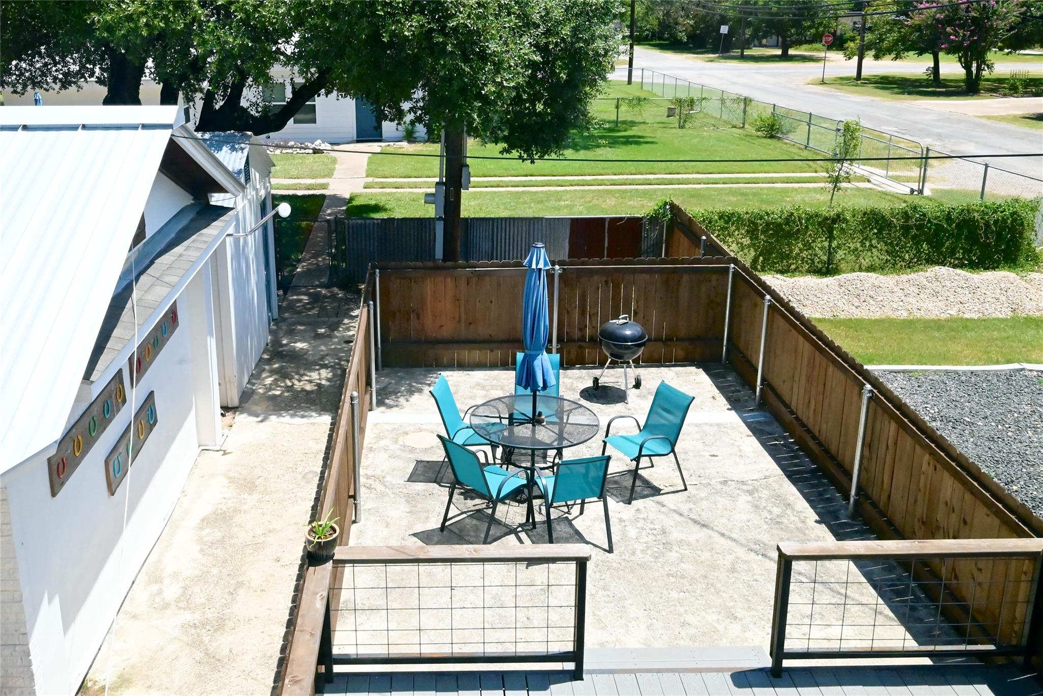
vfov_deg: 57.2
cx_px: 522
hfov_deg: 78.6
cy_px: 348
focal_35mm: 22
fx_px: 637
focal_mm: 22
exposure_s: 1/1000
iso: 4000
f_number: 18
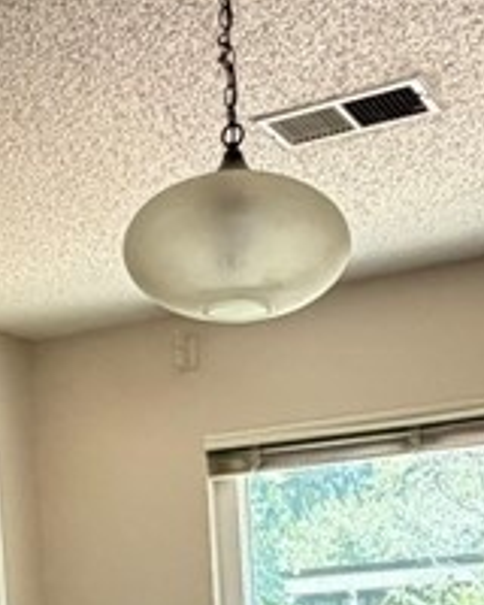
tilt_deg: -2.9
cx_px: 218
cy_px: 693
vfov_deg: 24.9
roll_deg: +1.4
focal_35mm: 70
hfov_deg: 21.8
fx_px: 1253
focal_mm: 2.22
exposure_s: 1/61
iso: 320
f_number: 2.2
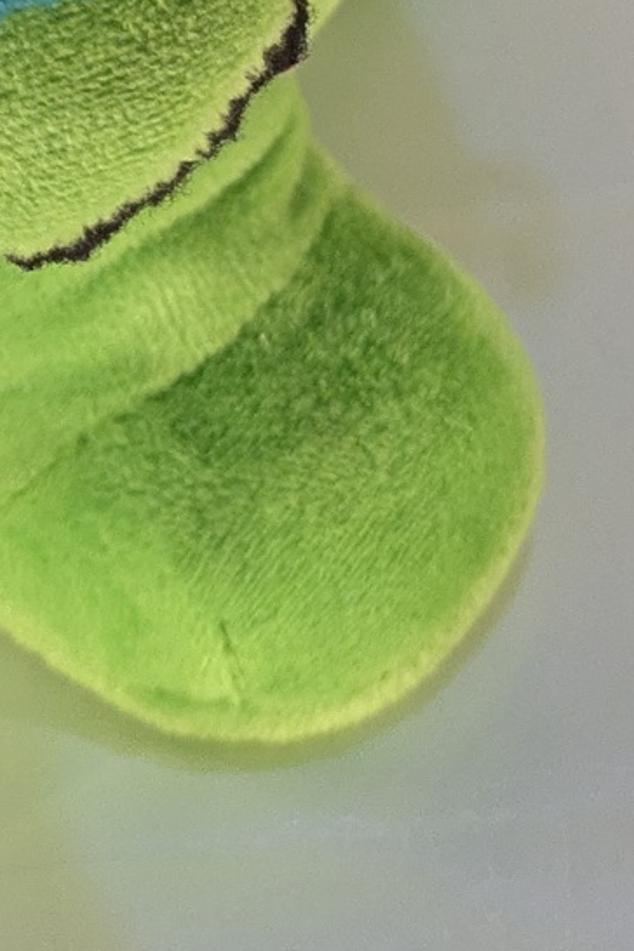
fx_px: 3223
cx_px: 167
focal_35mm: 122
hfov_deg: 11.2
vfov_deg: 14.8
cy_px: -730
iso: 196
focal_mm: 5.43
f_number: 1.89
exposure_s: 1/100
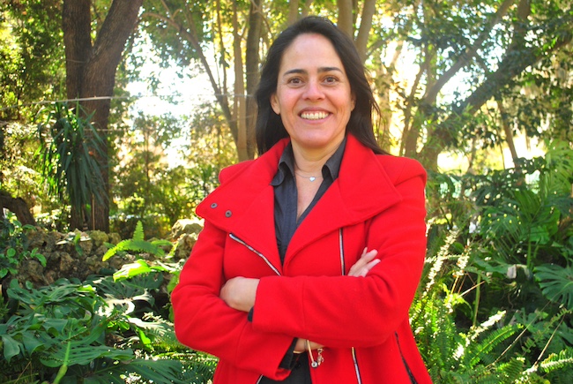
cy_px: 192
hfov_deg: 43.6
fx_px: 717
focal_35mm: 45
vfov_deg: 29.9
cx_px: 286
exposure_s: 1/80
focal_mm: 30
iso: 400
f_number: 4.5
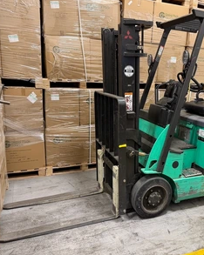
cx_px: 136
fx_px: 242
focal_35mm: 32
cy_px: 130
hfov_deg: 45.1
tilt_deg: -11.8
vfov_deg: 55.7
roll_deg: -1.9
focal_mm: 6.76
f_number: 1.78
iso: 320
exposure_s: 1/60
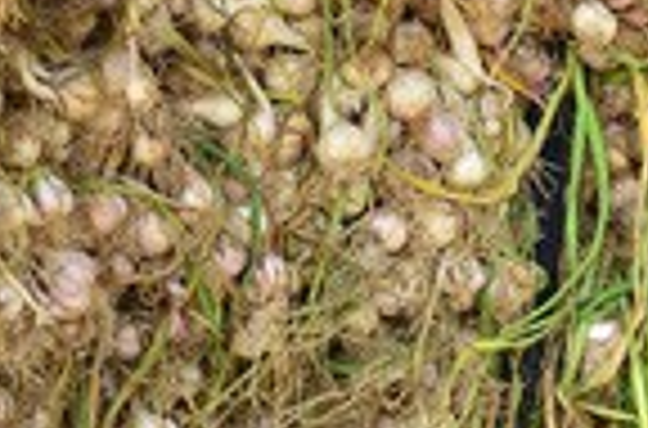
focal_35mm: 140
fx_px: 2516
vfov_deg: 9.7
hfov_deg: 14.0
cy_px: 306
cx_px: 882
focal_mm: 21
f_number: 4
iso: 250
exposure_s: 1/1250
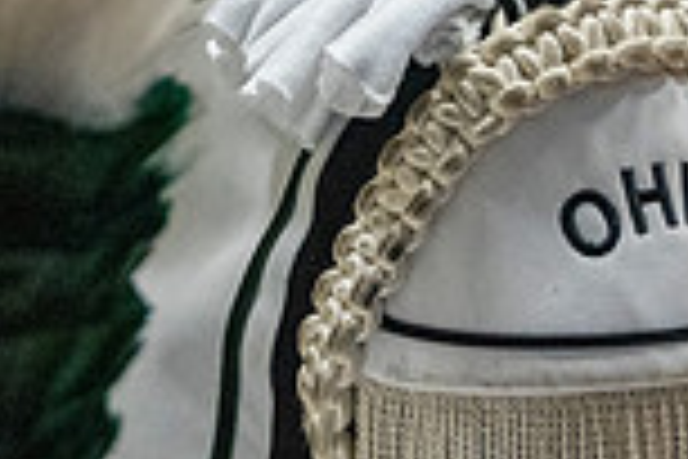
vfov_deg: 14.0
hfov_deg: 22.4
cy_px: -250
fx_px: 1739
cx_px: 387
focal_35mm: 91
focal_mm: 24
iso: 12800
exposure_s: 1/800
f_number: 4
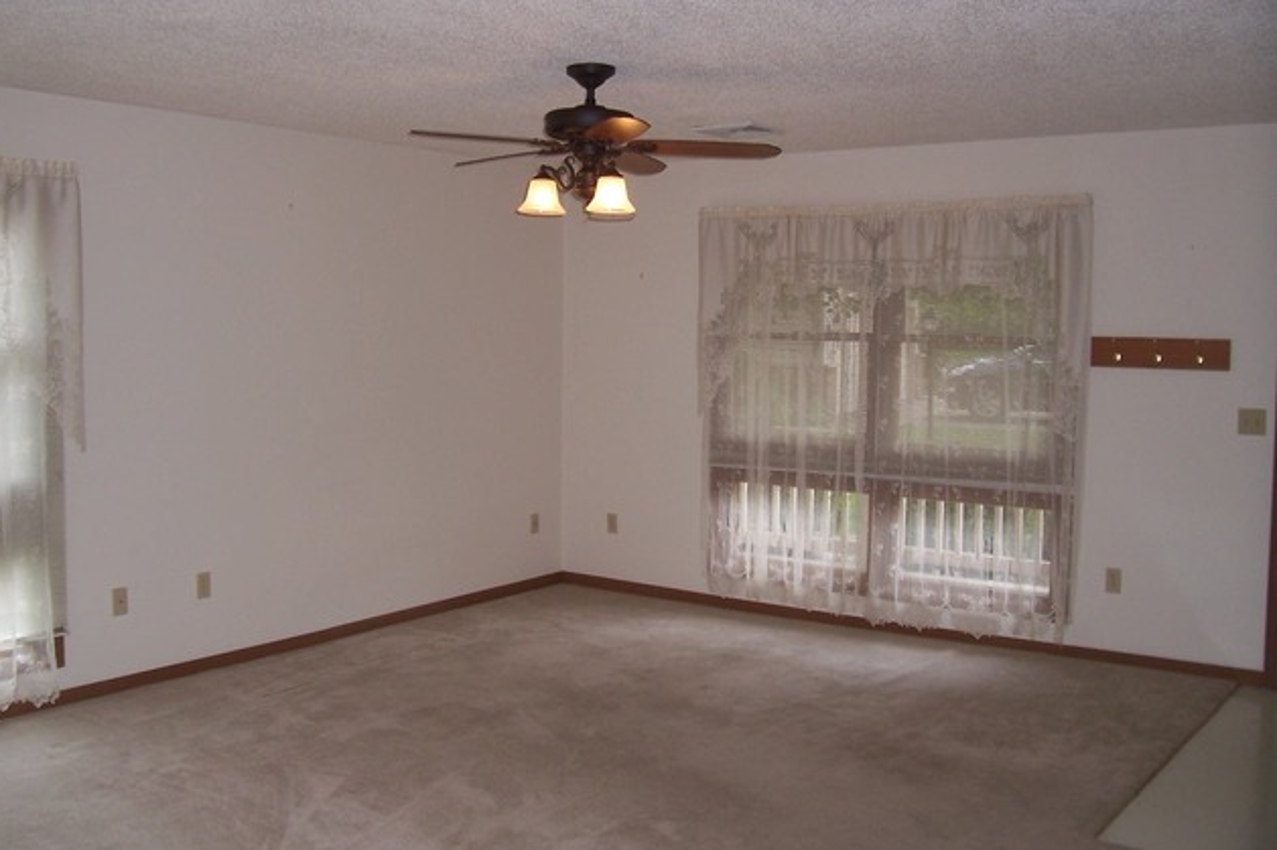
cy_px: 385
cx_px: 640
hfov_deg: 53.1
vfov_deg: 36.8
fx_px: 1277
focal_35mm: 36
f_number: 2.7
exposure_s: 1/60
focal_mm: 5.6
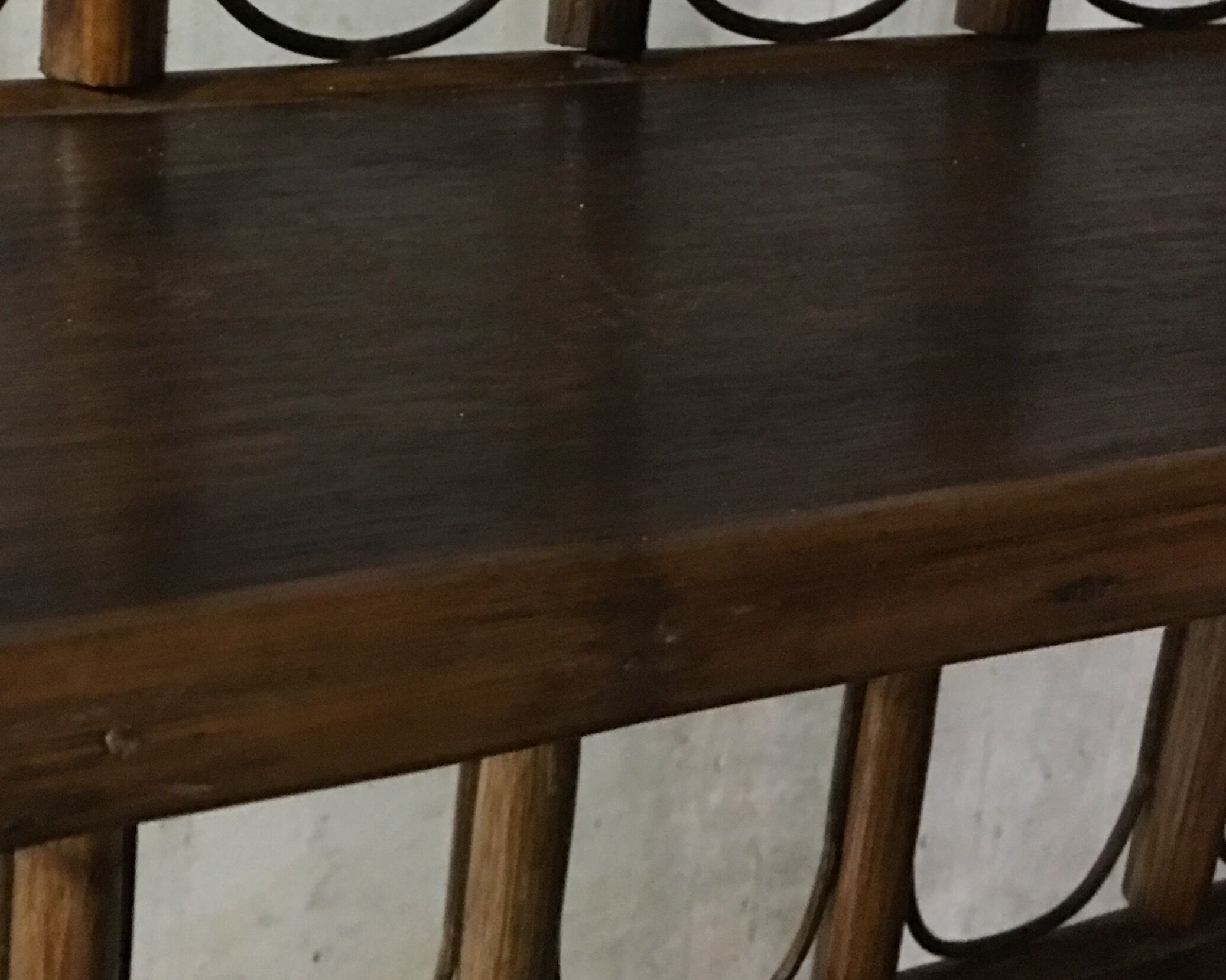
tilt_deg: -14.2
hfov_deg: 34.0
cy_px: 164
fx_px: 1996
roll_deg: -3.5
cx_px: 478
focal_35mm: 55
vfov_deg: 27.0
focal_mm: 4.15
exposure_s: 1/4
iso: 200
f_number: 2.2
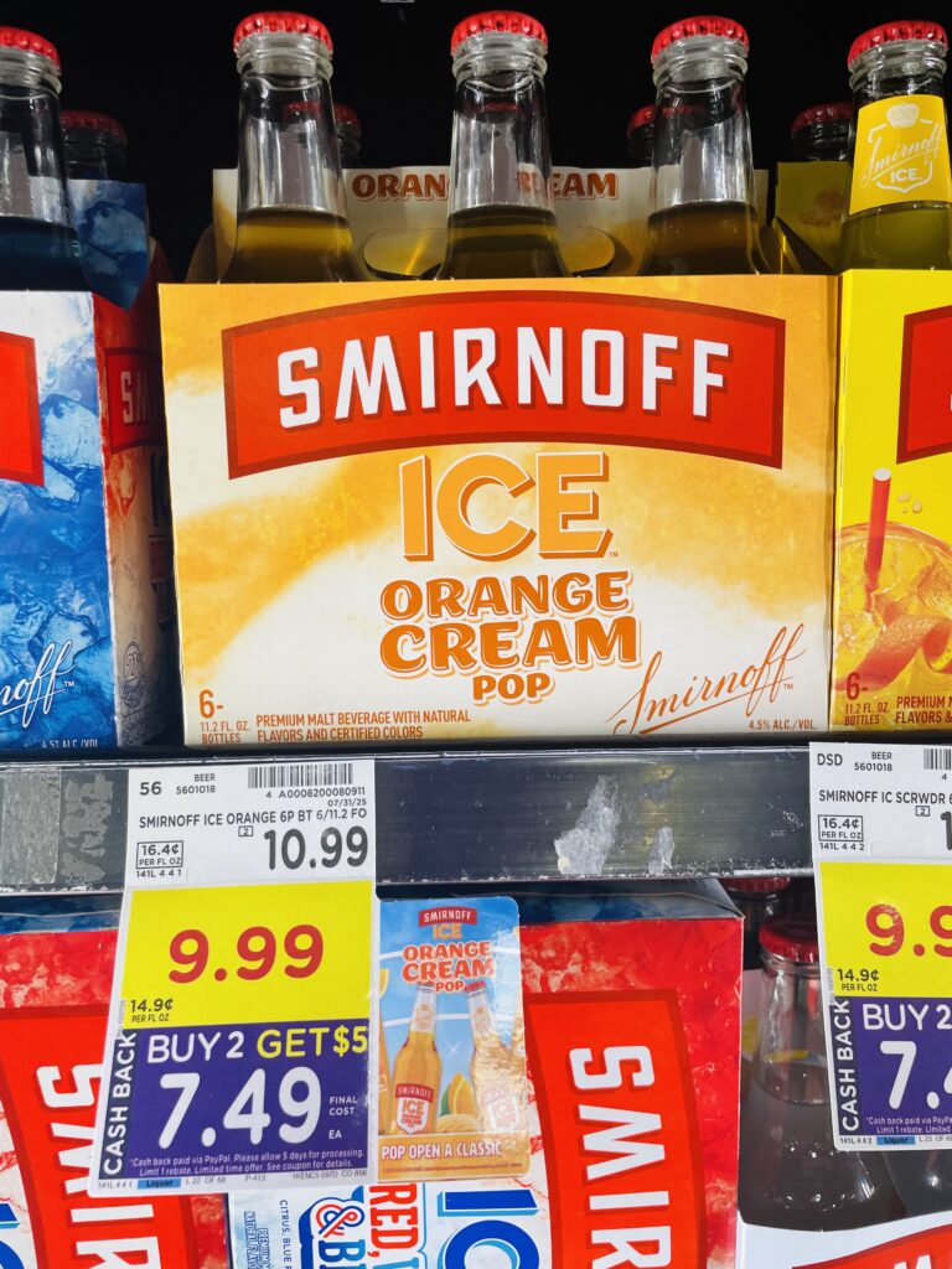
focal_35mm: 26
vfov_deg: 67.3
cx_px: 476
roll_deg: +0.7
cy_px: 634
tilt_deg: -5.6
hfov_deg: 53.1
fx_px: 953
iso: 64
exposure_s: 1/120
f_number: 1.6
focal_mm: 4.2
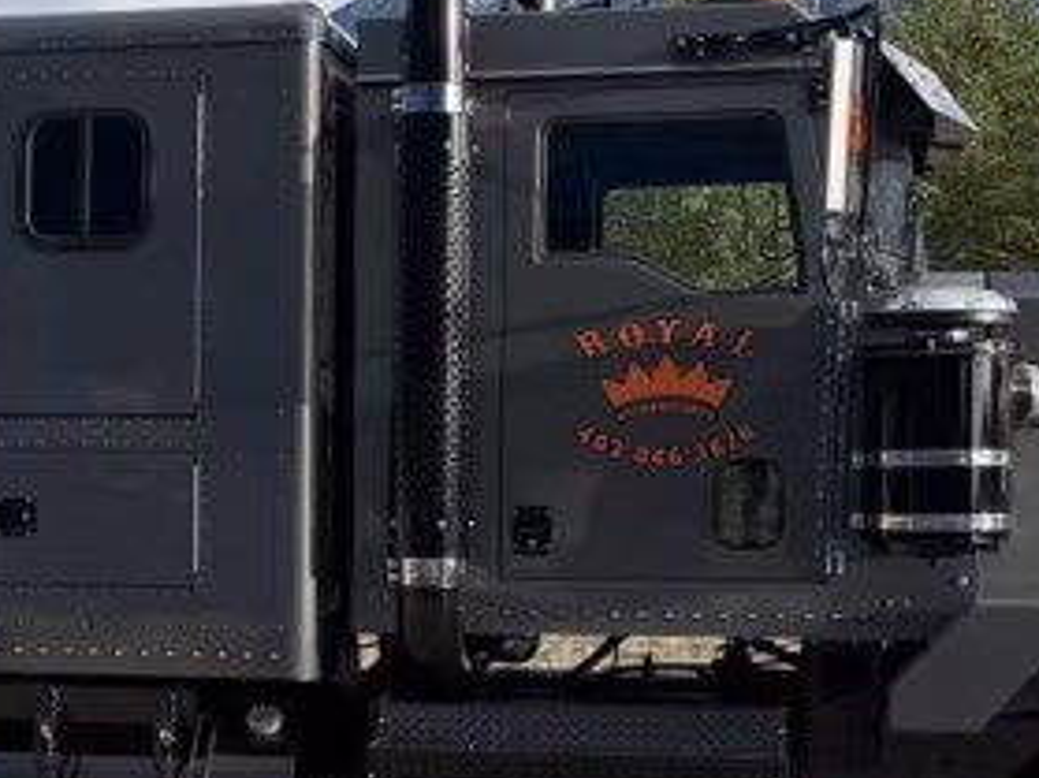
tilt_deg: -3.9
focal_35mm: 88
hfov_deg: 21.8
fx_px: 2640
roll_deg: -0.7
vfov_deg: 16.7
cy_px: 596
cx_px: 127
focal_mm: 6.76
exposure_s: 1/1314
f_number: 1.78
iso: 80
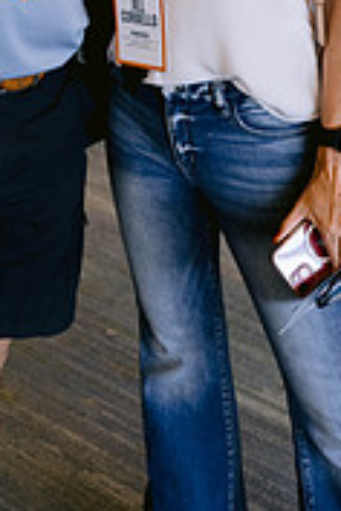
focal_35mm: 89
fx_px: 1264
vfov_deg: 21.3
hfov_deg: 15.3
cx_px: 101
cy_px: -95
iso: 800
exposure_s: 1/160
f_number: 3.2
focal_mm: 35
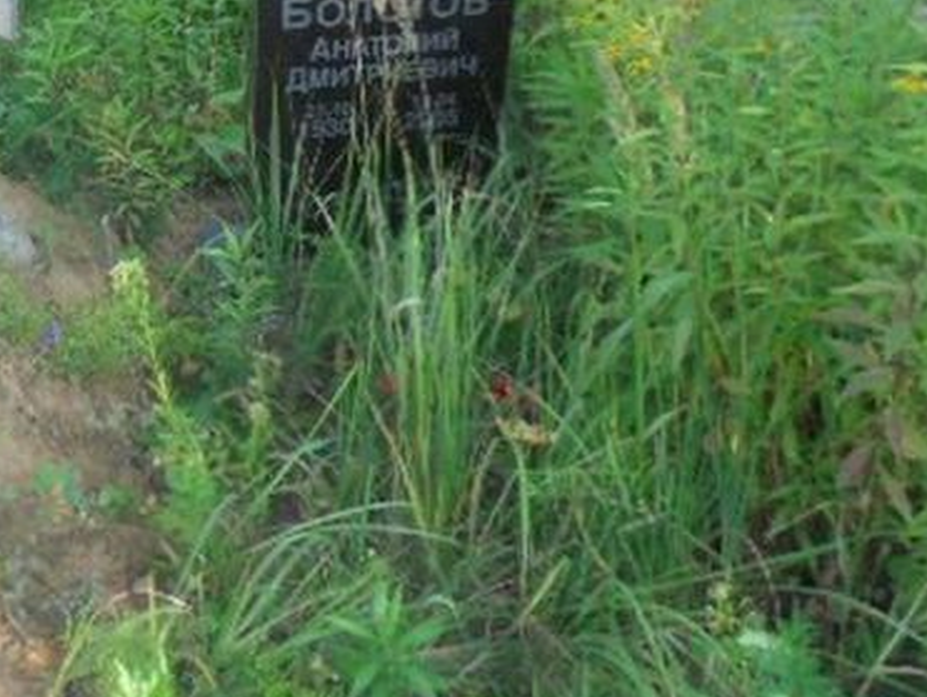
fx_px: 1501
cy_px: 65
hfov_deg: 32.6
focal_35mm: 56
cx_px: 92
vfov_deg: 25.3
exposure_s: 1/200
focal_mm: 4.6
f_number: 3.5
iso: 100
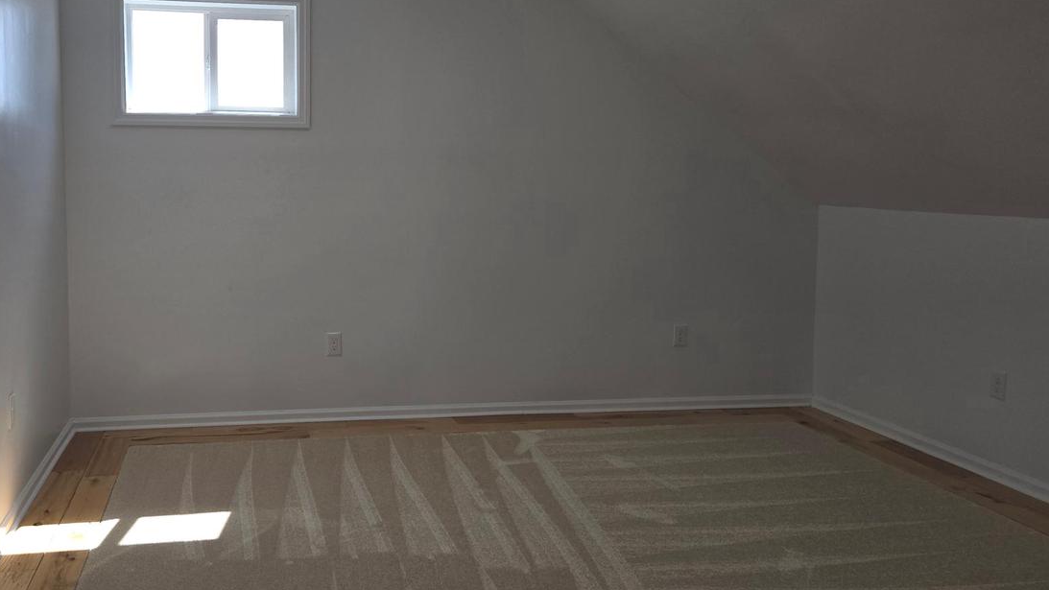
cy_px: 235
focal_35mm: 33
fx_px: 918
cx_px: 405
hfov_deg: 58.9
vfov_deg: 35.5
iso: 25
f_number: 1.8
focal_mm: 5.4
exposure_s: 1/305
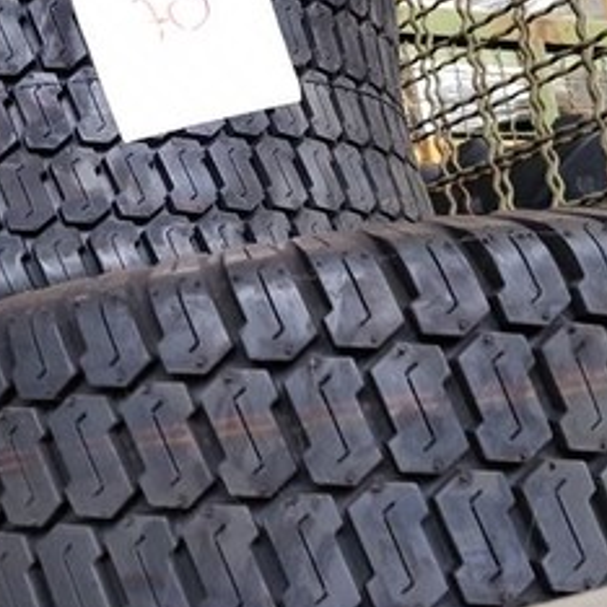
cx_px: 158
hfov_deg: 28.7
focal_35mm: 59
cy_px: 275
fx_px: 1170
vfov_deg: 29.1
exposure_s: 1/33
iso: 250
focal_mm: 4.2
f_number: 1.7
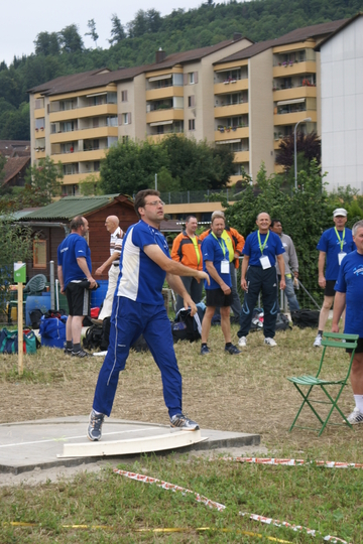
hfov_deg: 13.0
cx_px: 182
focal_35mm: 105
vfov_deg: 19.5
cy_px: 272
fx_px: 1588
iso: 125
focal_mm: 70
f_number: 5.6
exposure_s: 1/250
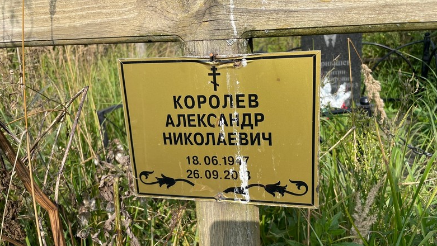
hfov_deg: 66.0
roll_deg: +6.3
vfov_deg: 40.2
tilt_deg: -17.0
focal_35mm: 29
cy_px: 120
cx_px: 218
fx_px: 336
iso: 32
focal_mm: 4.2
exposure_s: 1/2451
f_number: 1.6
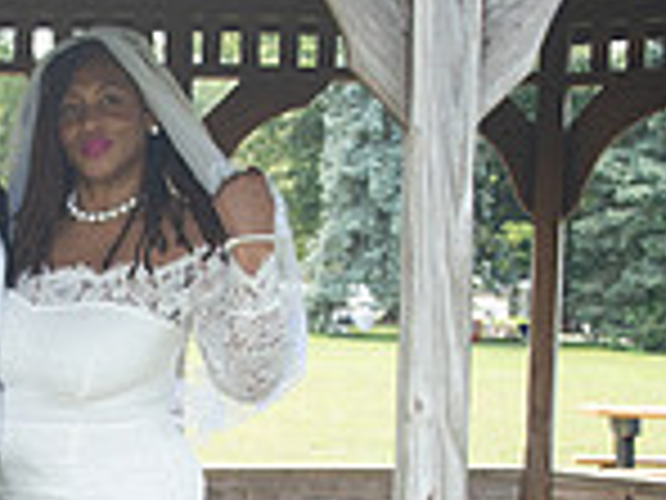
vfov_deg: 13.3
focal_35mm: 109
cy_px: 543
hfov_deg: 17.8
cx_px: 68
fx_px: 2097
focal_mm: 28
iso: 800
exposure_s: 1/1600
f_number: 3.7
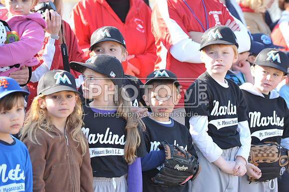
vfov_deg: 6.9
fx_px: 1605
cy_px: 96
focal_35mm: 200
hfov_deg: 10.3
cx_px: 144
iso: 400
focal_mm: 200
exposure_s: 1/160
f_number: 7.1
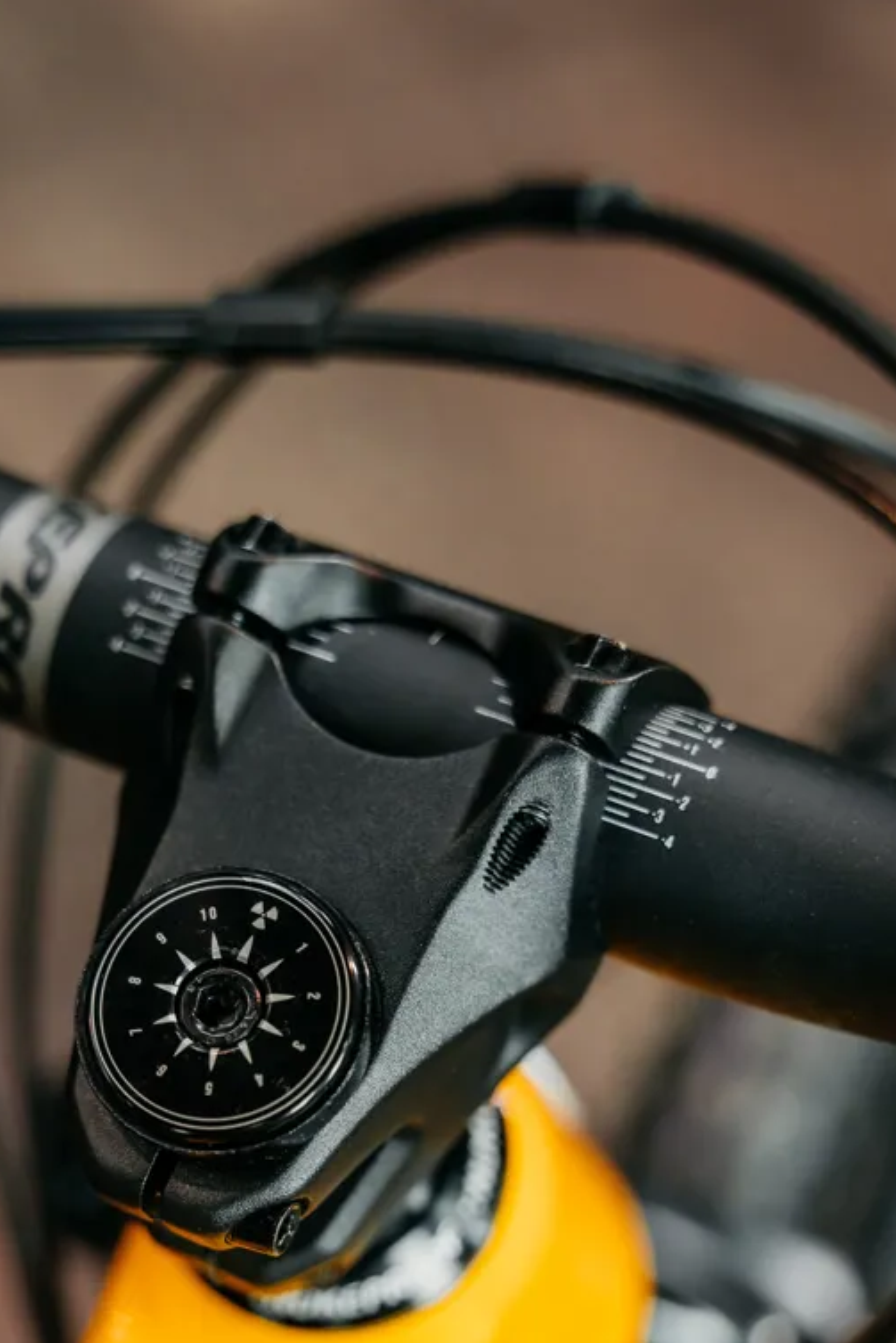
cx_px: 317
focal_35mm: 70
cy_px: 1005
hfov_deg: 19.3
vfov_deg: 28.2
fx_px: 2630
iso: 1000
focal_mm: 44.3
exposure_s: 1/125
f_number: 2.8
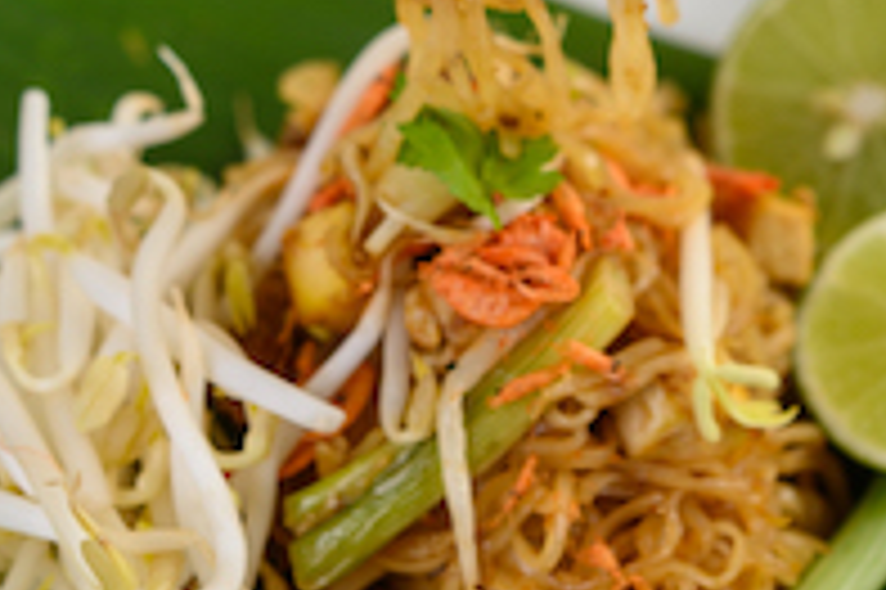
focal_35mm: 152
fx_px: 3738
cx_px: 666
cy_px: -20
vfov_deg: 9.0
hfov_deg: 13.5
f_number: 6.3
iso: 100
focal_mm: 60
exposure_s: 1/125
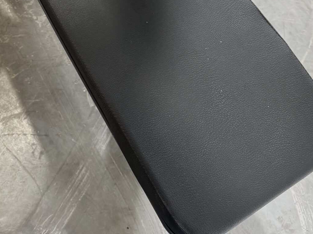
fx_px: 543
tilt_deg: -58.0
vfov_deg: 22.2
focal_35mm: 60
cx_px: 101
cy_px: -58
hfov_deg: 31.9
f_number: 1.78
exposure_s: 1/76
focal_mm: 6.76
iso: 200
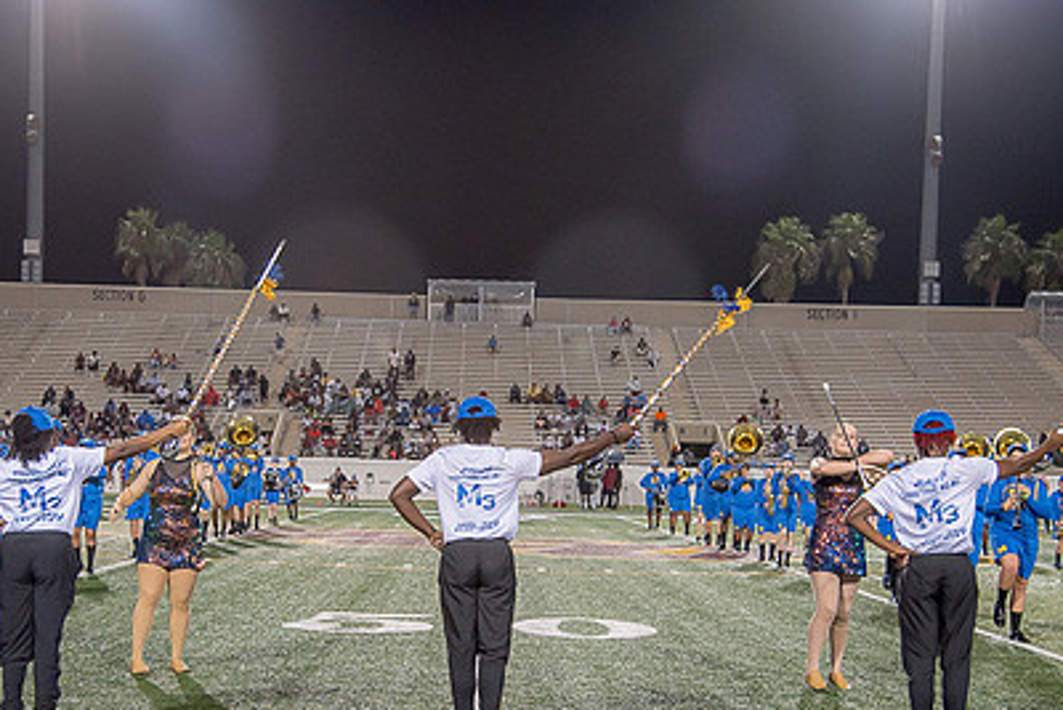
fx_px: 1713
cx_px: 468
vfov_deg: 23.2
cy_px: 500
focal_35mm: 58
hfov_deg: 34.4
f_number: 4
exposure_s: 1/200
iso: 2000
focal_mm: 40
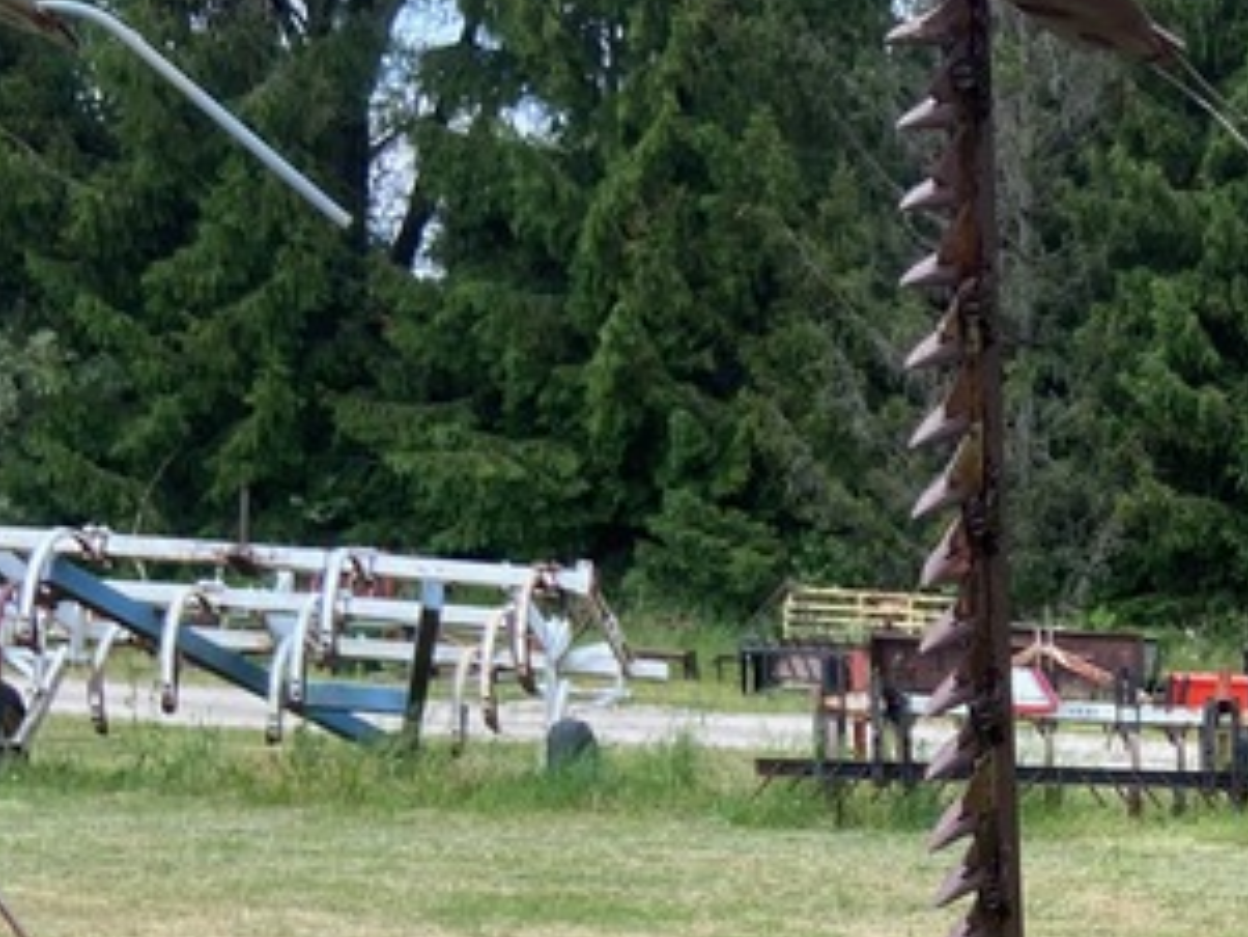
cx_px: 1621
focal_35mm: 69
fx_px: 2489
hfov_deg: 24.6
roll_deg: -1.8
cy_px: 1045
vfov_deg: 20.3
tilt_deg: -13.0
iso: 32
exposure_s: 1/788
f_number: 1.8
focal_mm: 4.25
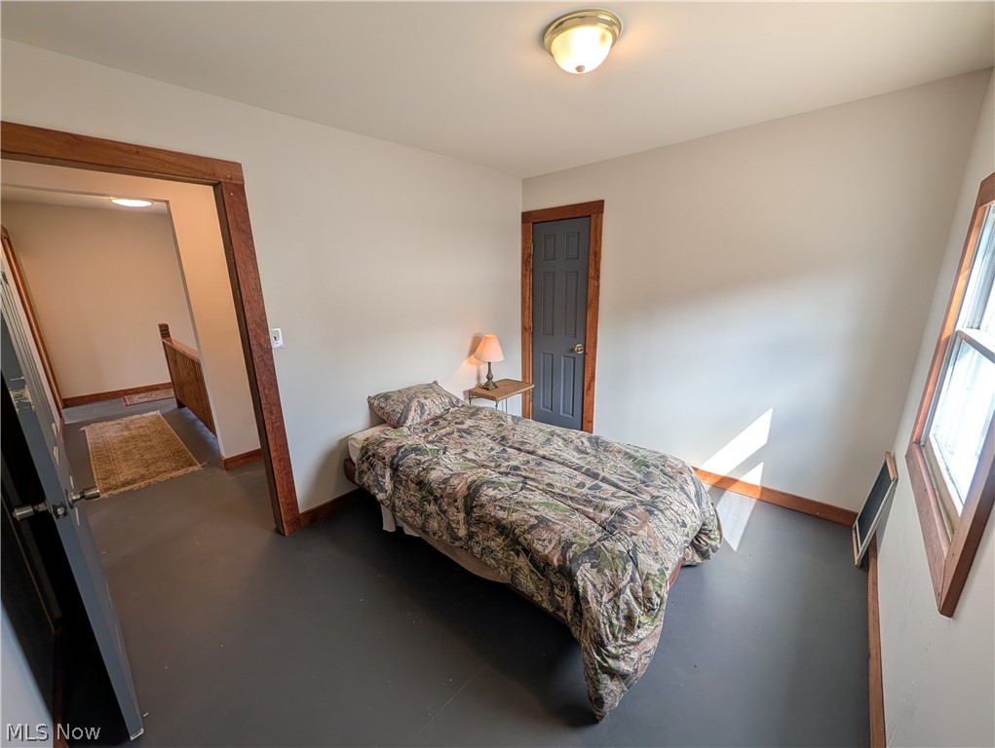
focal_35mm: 12
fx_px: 345
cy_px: 374
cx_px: 498
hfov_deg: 110.5
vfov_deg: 94.6
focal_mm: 2.02
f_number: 1.7
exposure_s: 1/216
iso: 44
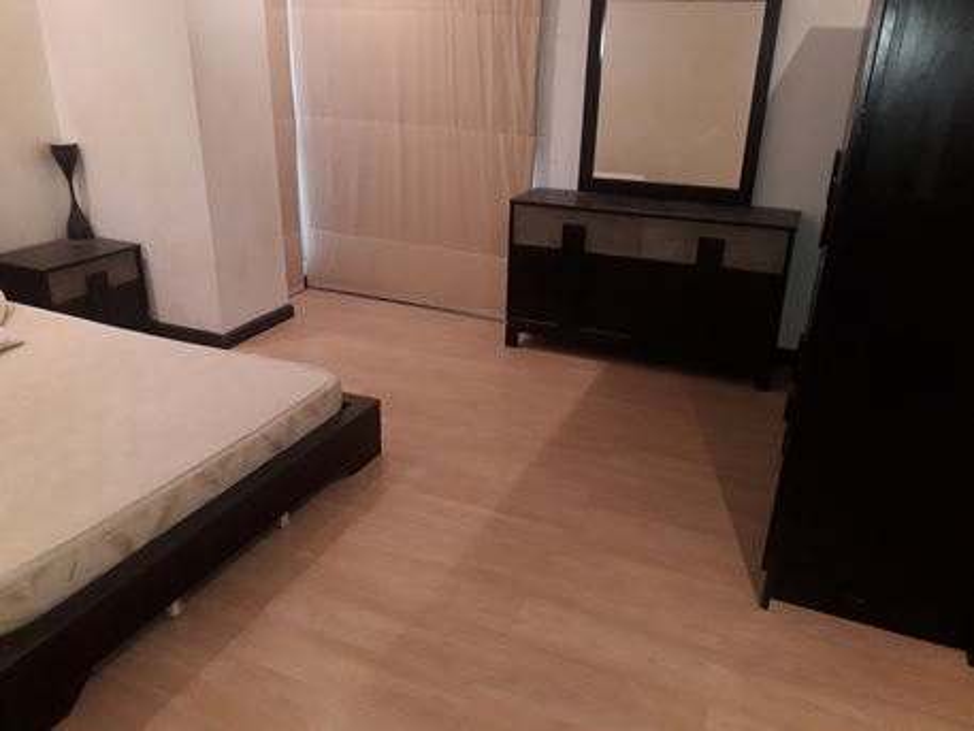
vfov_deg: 51.4
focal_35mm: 27
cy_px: 366
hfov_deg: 65.3
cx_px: 487
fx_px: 760
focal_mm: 3.6
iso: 200
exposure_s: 1/25
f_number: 1.9
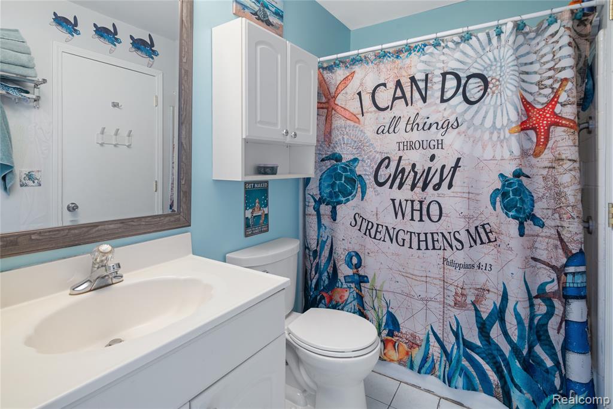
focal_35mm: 17
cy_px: 204
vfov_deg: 70.5
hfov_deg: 93.3
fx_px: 289
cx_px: 306
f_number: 9
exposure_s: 1/2
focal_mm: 17
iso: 320
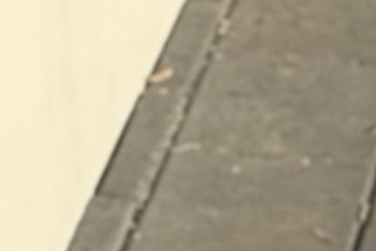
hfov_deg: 4.5
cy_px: -941
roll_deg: +3.9
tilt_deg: -5.0
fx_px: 4609
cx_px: -709
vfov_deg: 3.0
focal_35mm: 441
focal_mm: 6.76
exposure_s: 1/2762
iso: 100
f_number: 1.78
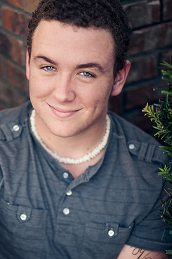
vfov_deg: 32.9
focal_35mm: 61
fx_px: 438
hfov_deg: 22.2
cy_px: 133
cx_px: 71
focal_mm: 50
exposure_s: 1/400
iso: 200
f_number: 1.4
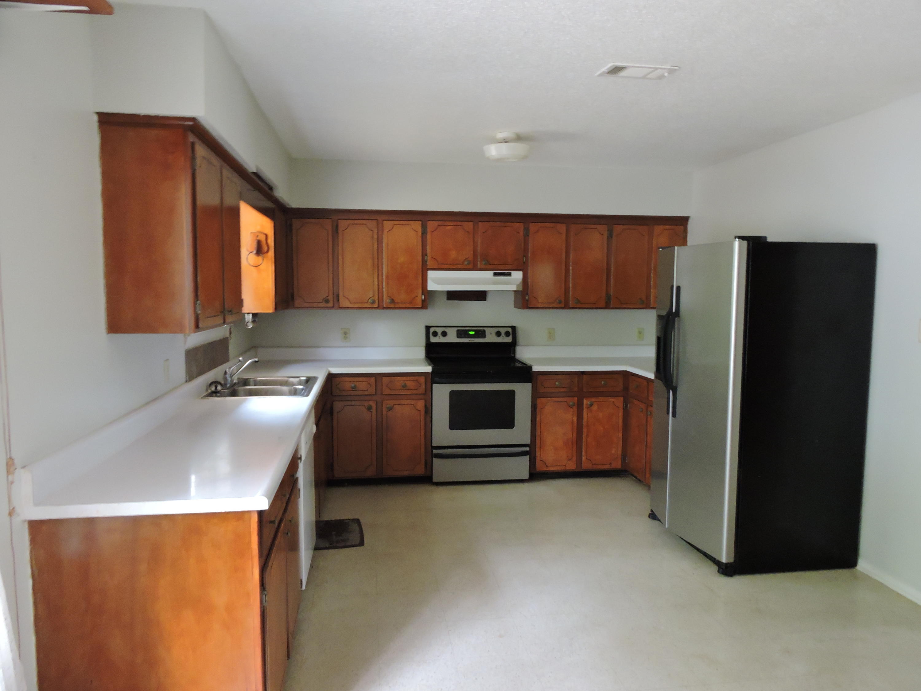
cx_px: 460
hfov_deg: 71.6
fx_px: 639
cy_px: 346
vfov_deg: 56.8
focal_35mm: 24
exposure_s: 1/8
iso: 720
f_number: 3.3
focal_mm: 4.3
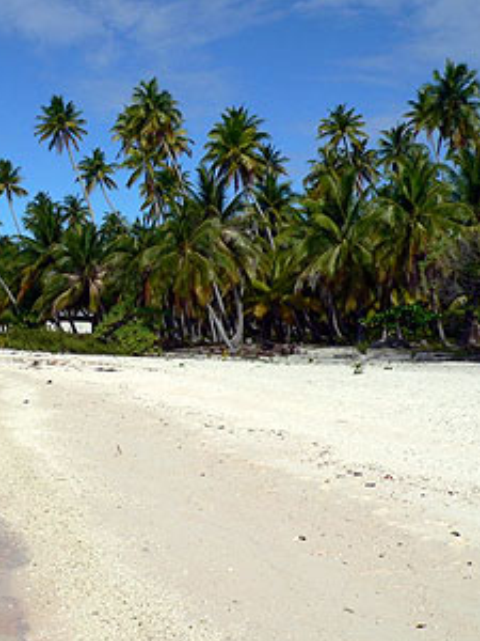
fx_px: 998
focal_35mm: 54
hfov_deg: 26.0
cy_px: 308
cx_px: 36
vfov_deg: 35.5
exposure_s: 1/800
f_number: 5.6
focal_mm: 6
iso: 80
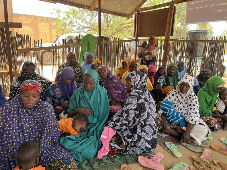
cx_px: 114
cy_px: 85
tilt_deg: -10.9
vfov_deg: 53.1
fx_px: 170
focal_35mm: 26
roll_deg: -1.9
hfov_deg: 67.3
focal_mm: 5.7
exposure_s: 1/181
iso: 50
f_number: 1.5
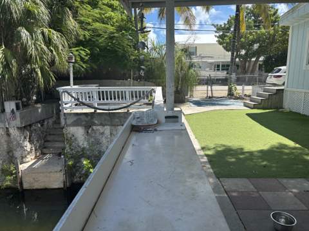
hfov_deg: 67.4
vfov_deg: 53.0
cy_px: 116
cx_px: 154
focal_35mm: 26
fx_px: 232
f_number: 1.6
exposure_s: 1/1543
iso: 50
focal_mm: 5.96
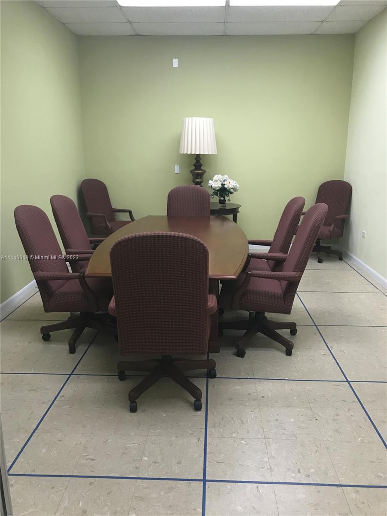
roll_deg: +0.4
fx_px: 417
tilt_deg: -13.6
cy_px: 258
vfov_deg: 63.4
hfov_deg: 49.7
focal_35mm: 28
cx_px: 194
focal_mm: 3.99
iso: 50
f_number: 1.8
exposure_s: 1/15
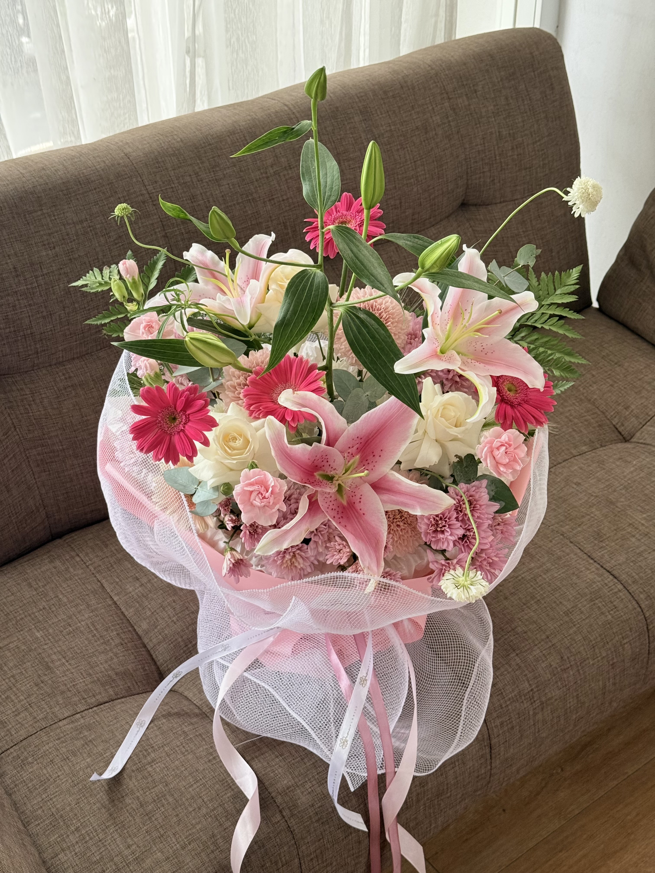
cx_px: 328
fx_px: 1211
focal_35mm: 48
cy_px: 436
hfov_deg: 30.3
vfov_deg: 39.7
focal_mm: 6.76
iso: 100
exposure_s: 1/104
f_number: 1.78
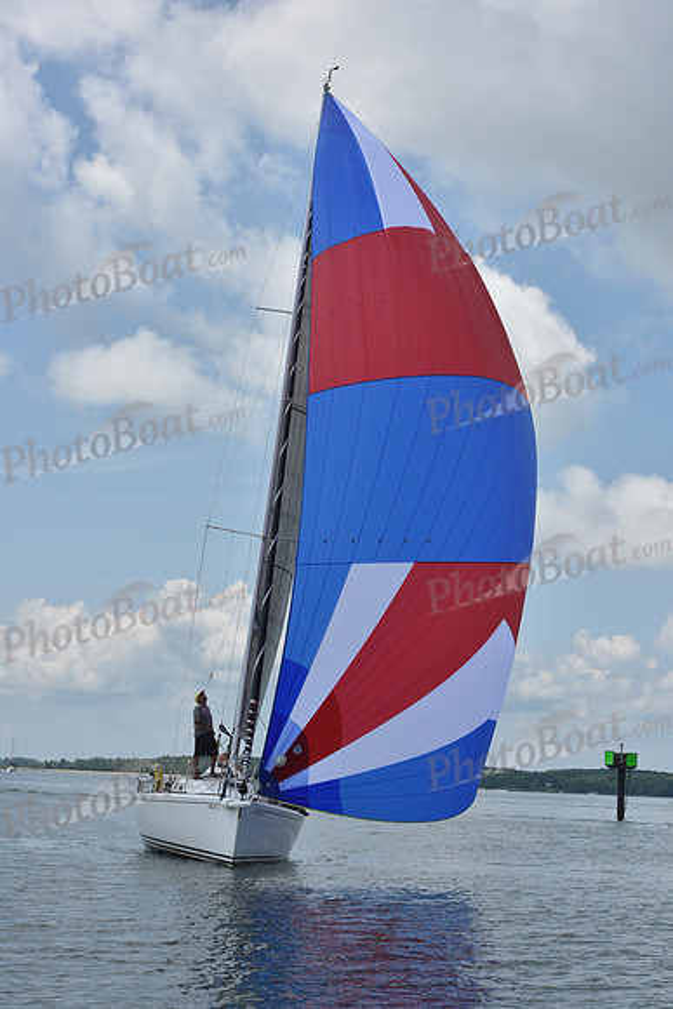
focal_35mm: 70
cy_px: 504
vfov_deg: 28.8
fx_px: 1962
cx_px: 336
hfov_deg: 19.5
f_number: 11
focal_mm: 70
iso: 320
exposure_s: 1/1000
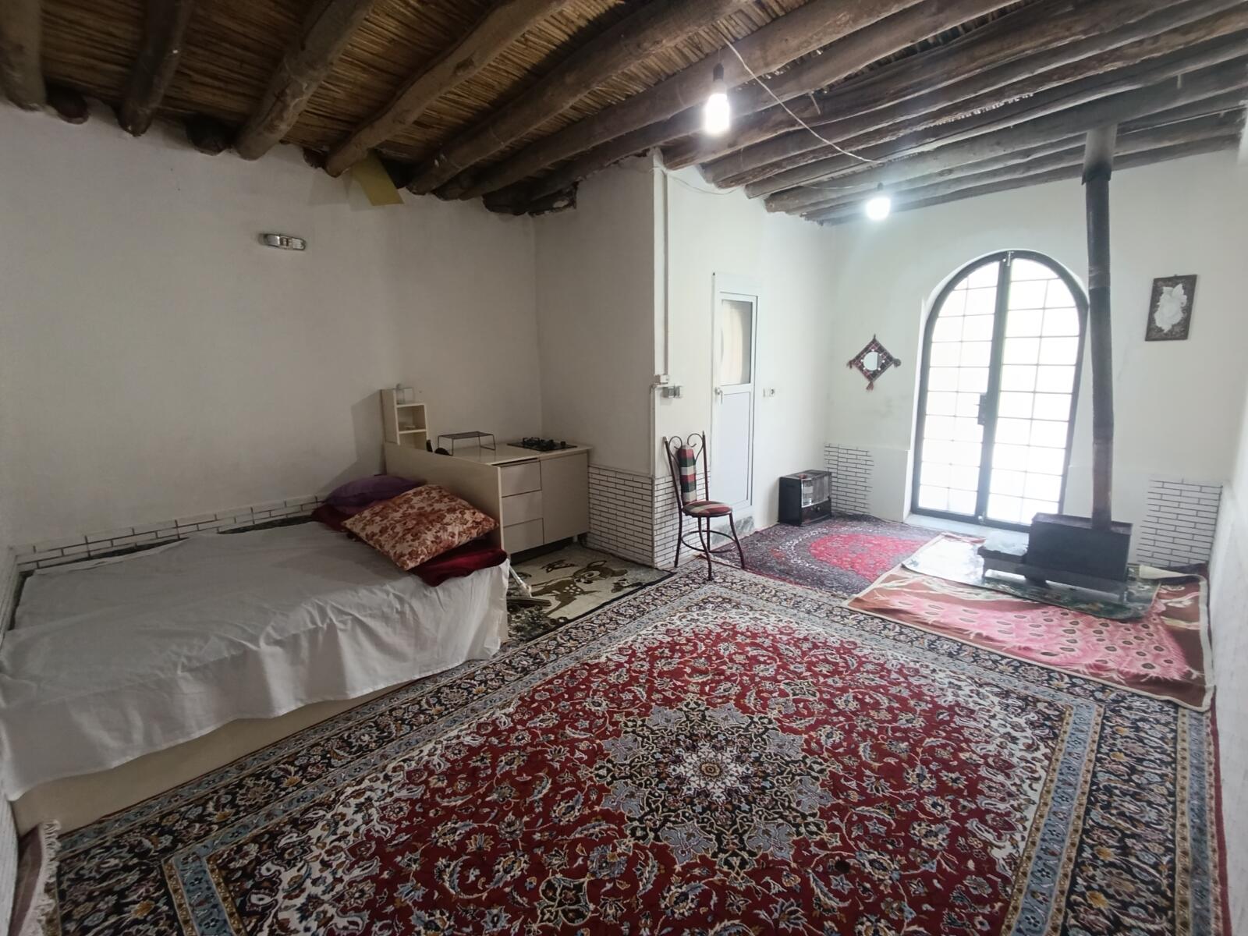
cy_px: 468
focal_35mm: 16
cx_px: 624
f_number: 2.2
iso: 250
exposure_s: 1/50
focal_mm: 1.65
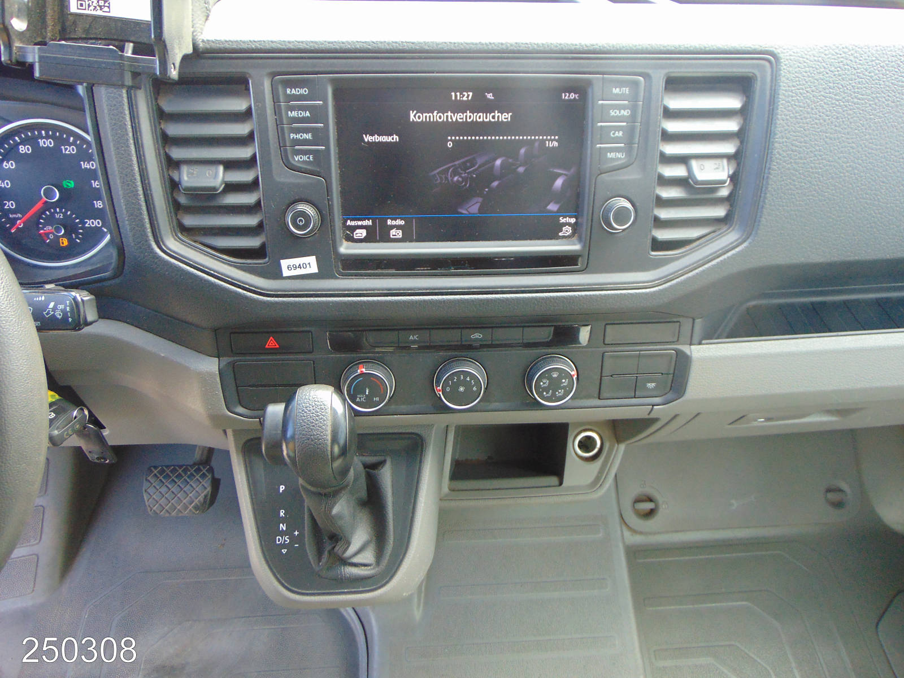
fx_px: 653
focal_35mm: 25
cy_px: 339
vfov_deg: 54.9
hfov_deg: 69.4
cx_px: 452
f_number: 3
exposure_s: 1/40
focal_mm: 4.5
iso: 200
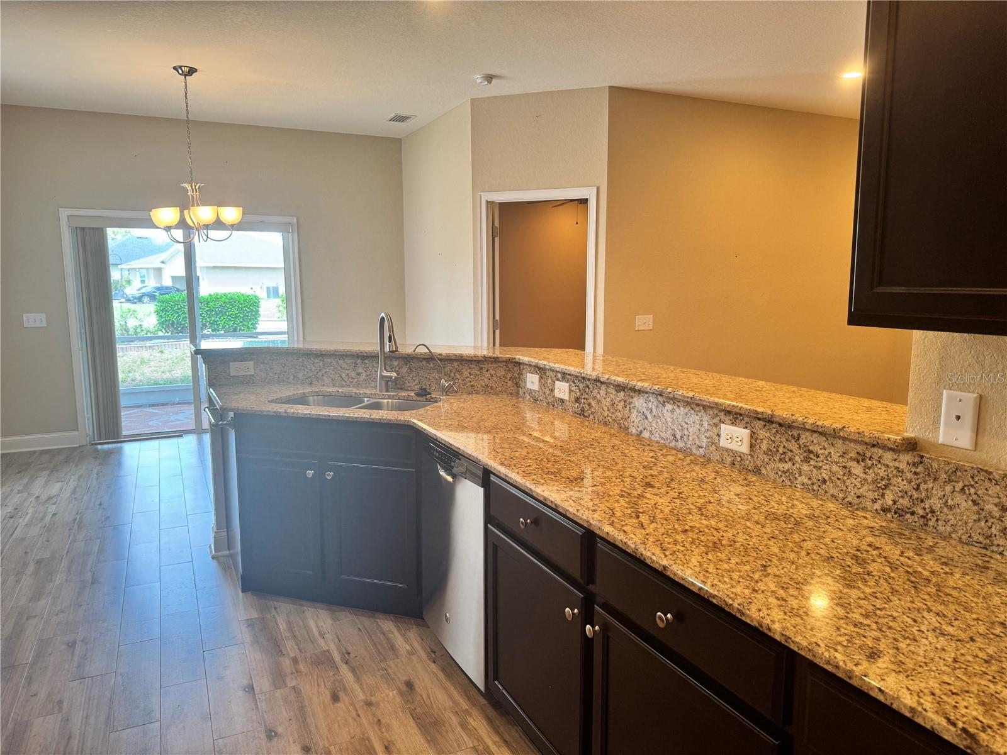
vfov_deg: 56.8
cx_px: 504
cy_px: 378
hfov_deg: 71.6
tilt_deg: -9.2
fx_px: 698
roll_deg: -0.5
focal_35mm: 24
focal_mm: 6.76
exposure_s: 1/60
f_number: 1.78
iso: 100
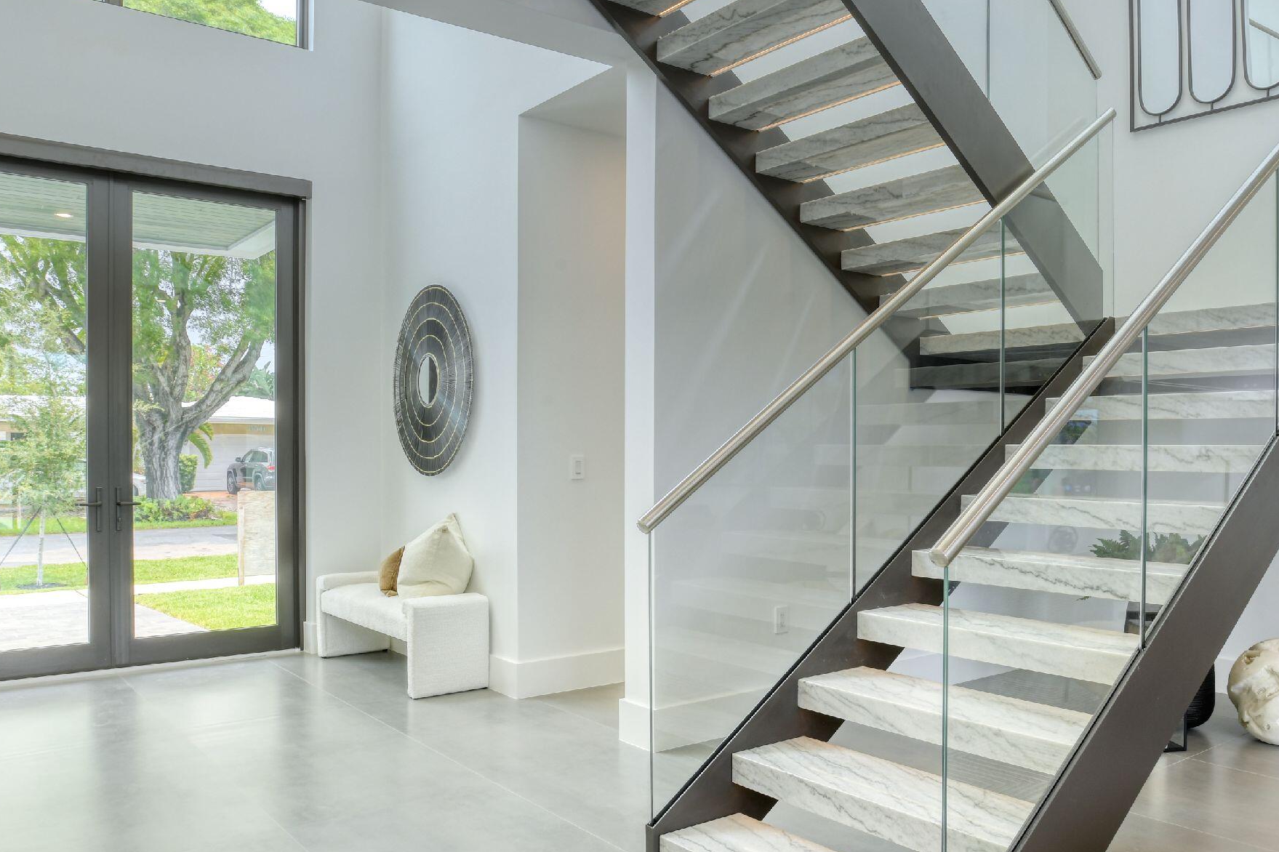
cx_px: 755
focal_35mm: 29
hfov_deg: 63.2
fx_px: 1030
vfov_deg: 44.9
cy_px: 477
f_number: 13
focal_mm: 17
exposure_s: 1/30
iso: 200
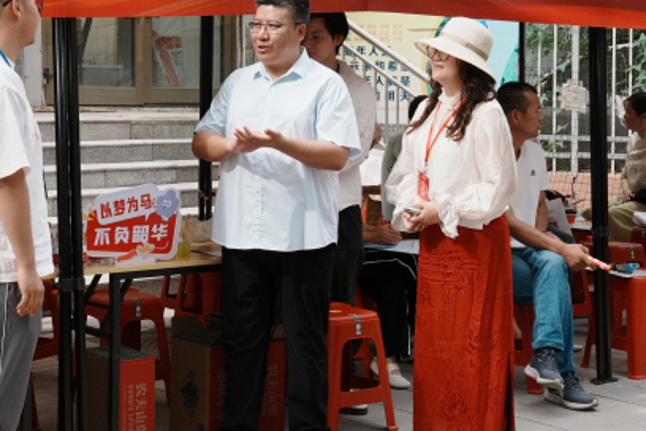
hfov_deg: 24.0
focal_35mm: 84
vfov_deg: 16.2
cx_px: 187
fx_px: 1507
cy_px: 161
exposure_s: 1/250
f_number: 11
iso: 640
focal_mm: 49
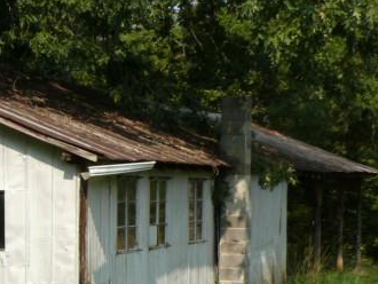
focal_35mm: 124
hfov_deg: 15.3
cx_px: -79
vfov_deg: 11.6
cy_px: 401
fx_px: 1355
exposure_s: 1/320
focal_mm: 8.1
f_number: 5.6
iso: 100
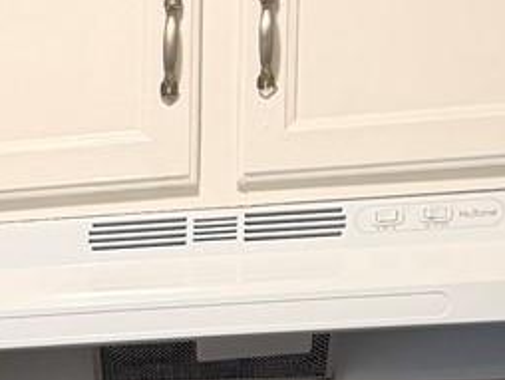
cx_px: -511
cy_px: 873
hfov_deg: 11.7
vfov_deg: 9.0
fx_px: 2205
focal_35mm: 151
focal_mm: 6.76
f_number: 1.78
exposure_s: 1/120
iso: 160
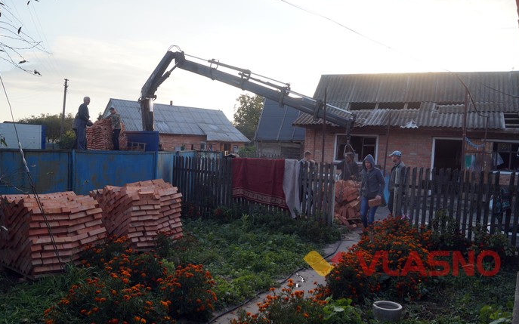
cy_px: 161
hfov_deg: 66.5
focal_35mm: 28
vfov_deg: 44.5
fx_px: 396
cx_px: 258
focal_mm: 18
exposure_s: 1/160
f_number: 6.3
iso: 100
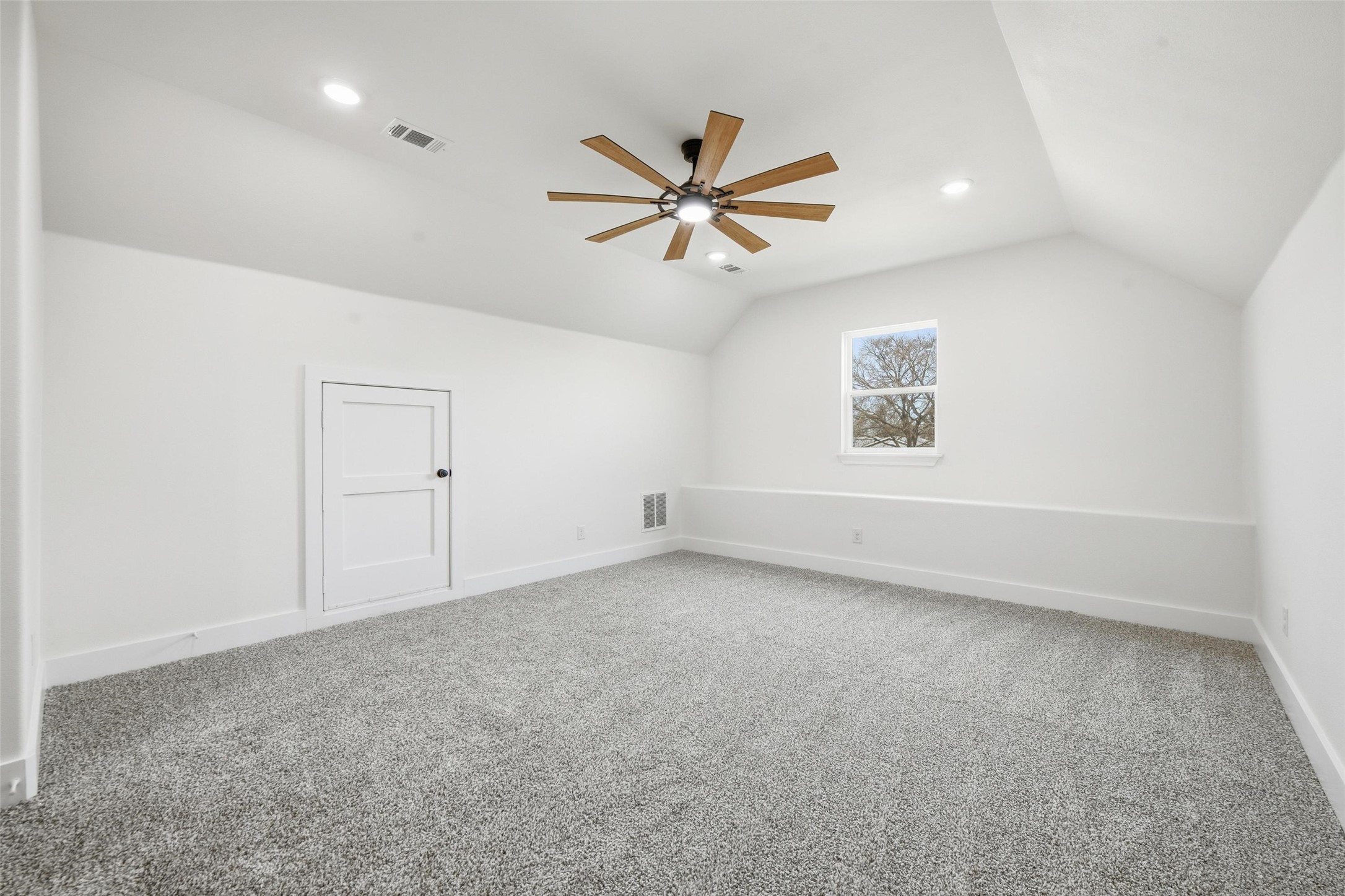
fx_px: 523
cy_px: 448
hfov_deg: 104.3
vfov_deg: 81.2
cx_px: 672
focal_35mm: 14
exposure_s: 1/125
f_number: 9
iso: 100
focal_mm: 14
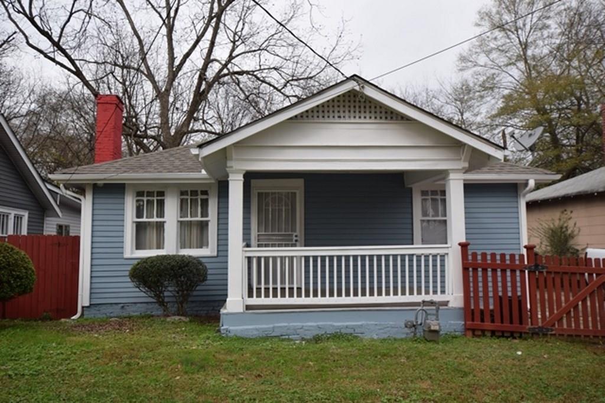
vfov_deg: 43.6
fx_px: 504
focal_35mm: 30
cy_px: 202
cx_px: 302
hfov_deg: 61.9
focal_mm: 20
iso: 220
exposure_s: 1/250
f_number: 8
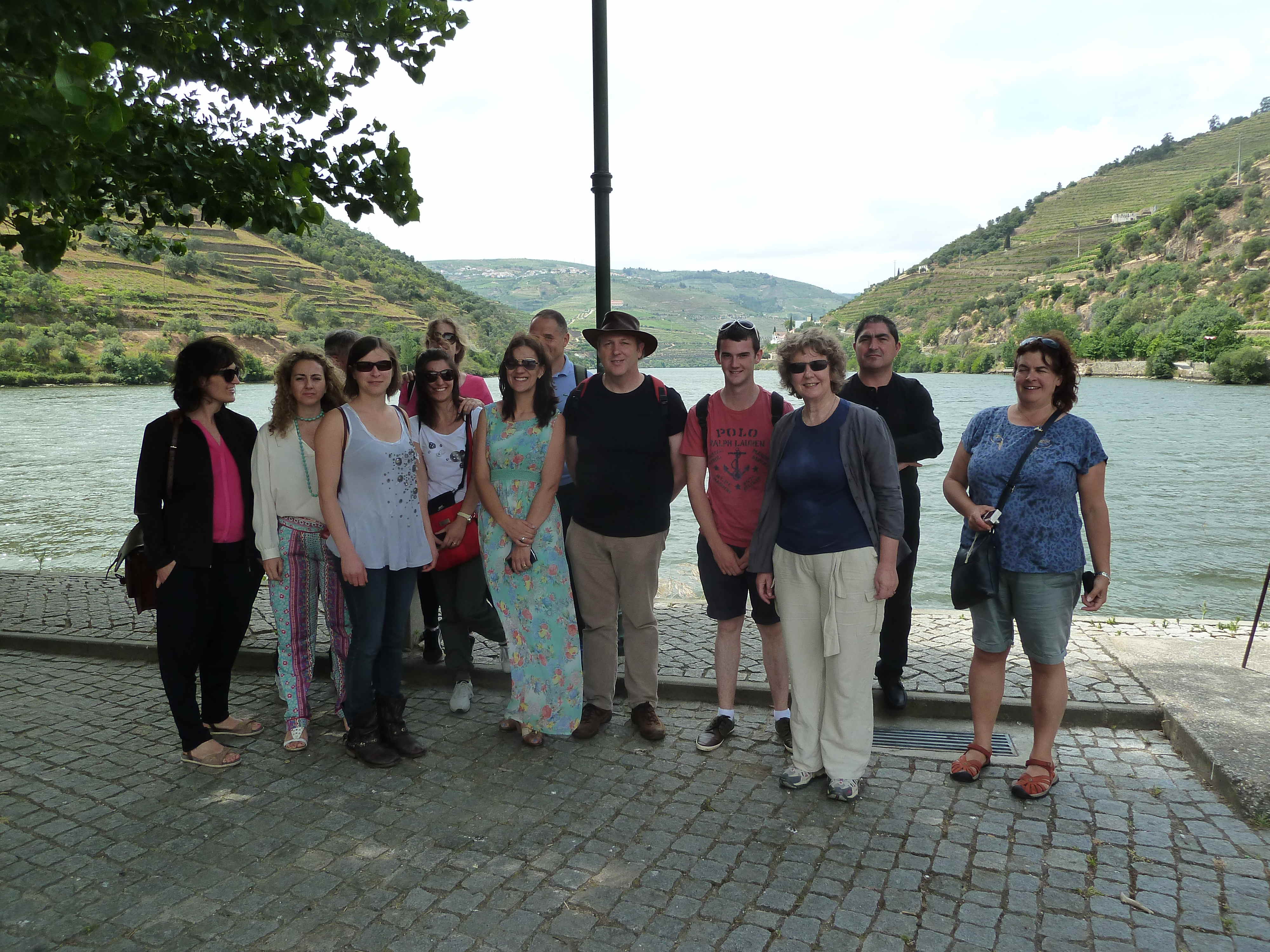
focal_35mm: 25
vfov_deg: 54.9
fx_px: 917
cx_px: 635
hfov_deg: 69.4
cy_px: 476
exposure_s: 1/320
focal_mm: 4.1
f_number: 4
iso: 125
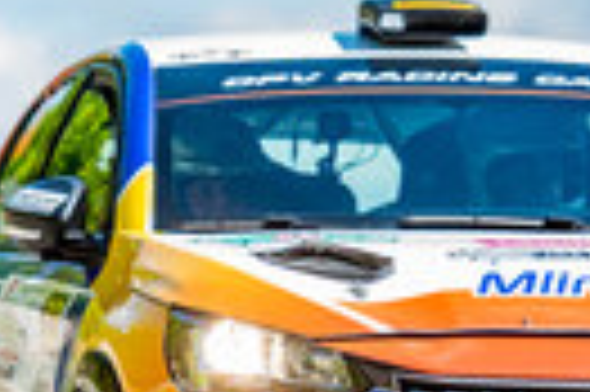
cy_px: 360
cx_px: 131
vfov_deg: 2.8
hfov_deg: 4.3
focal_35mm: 481
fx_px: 7873
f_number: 2.8
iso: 400
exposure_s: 1/2500
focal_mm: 140
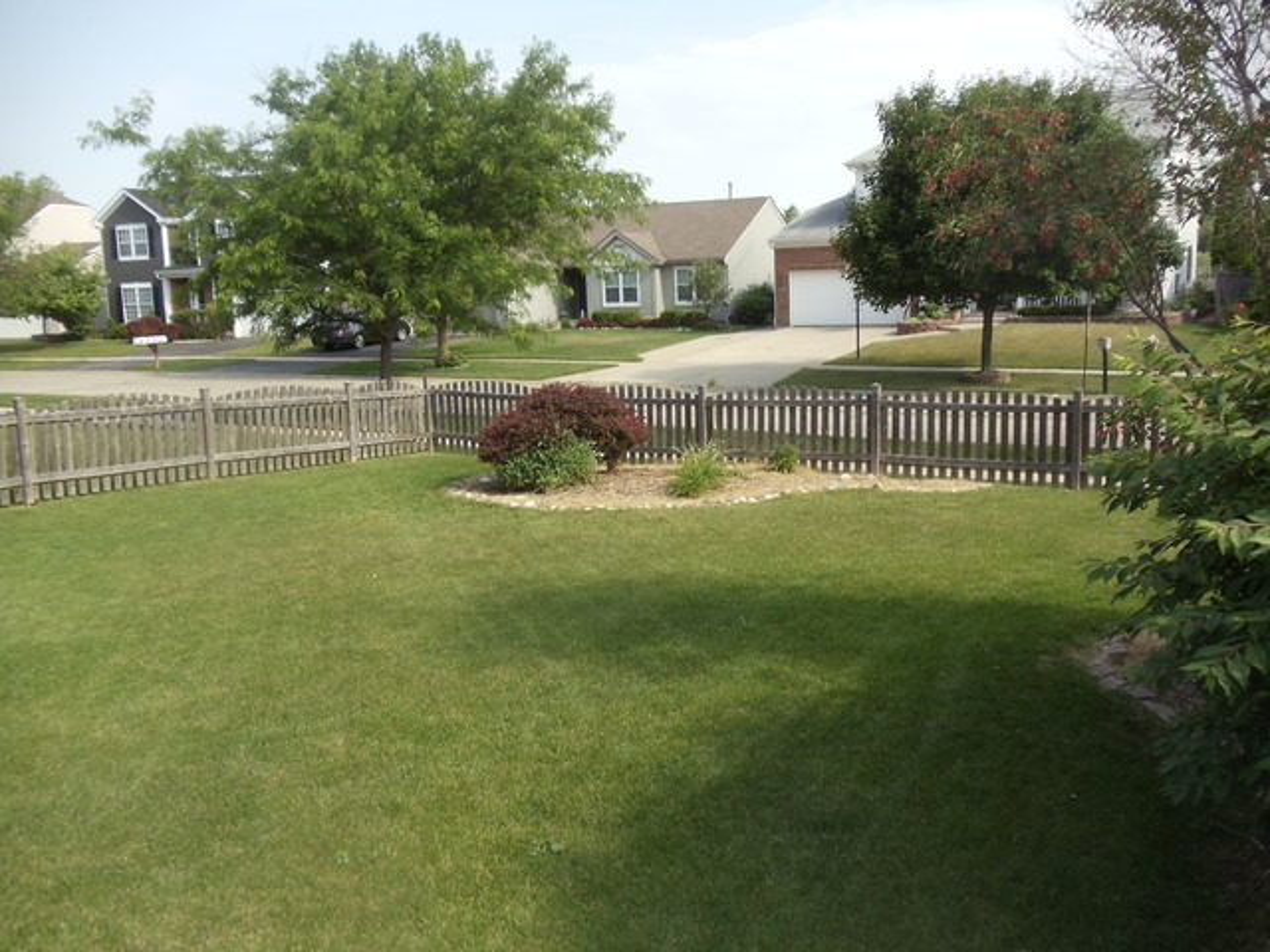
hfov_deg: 42.9
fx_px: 1614
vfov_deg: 32.9
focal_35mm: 44
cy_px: 476
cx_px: 635
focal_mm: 6
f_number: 3.5
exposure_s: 1/500
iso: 100
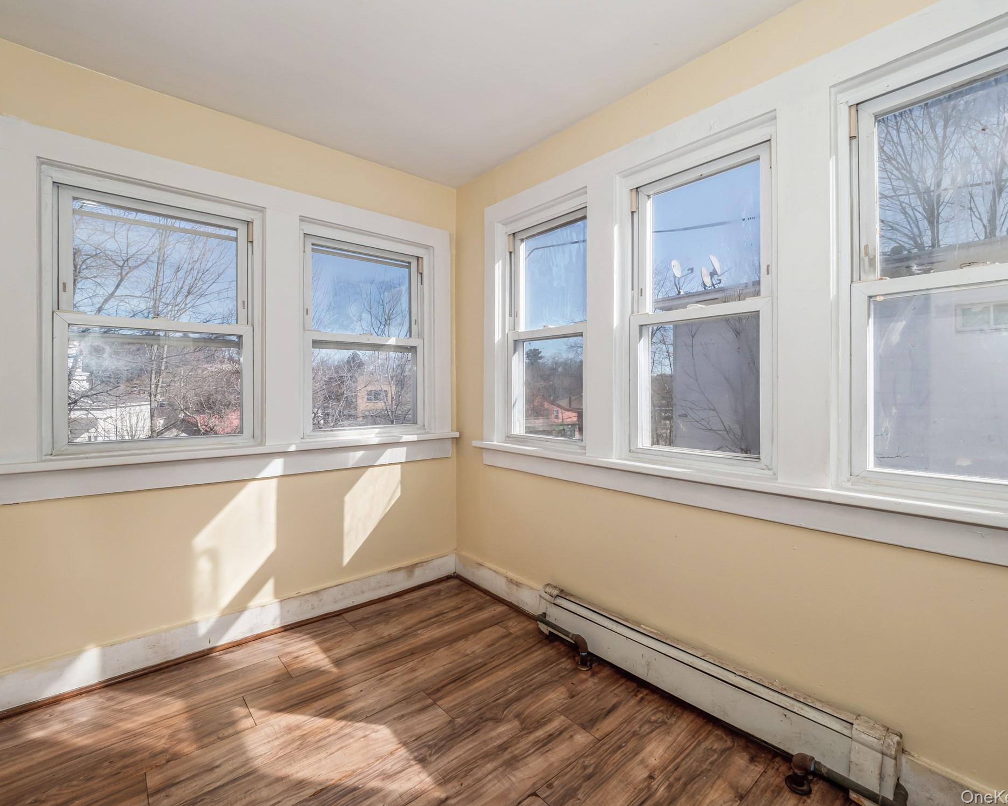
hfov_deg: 96.8
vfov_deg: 84.0
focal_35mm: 15
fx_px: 448
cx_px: 518
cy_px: 395
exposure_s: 1/250
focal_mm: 7
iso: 200
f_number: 8
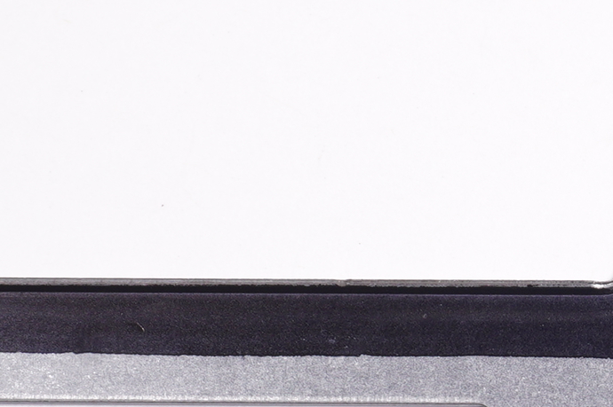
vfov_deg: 7.5
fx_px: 3114
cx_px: 723
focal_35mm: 183
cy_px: 309
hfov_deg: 11.0
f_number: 5.6
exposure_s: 1/160
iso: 400
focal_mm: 28
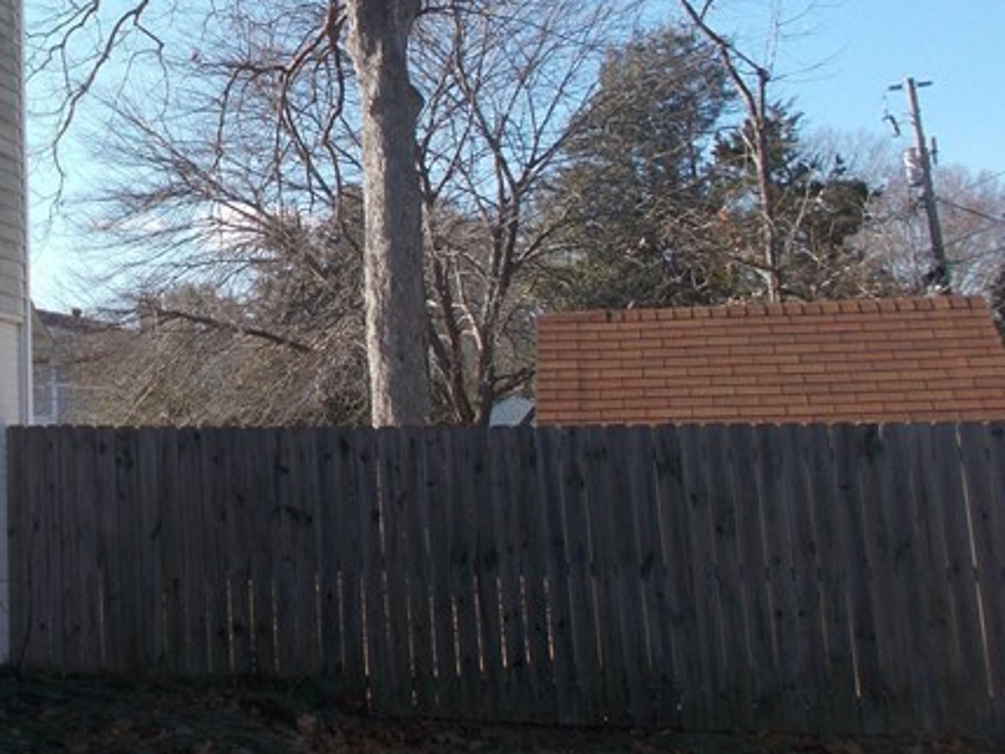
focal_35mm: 62
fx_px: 1801
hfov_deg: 29.9
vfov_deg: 23.2
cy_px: 110
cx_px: 105
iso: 80
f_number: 3.2
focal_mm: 4.6
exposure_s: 1/500
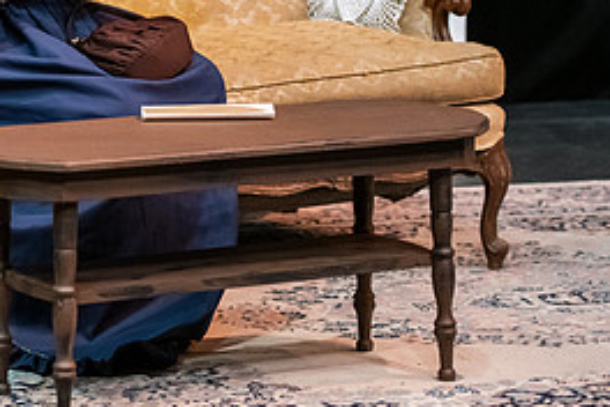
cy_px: -27
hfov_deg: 10.3
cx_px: -16
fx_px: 3355
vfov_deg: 6.9
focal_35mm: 198
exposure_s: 1/200
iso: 3200
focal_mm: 90
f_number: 3.2
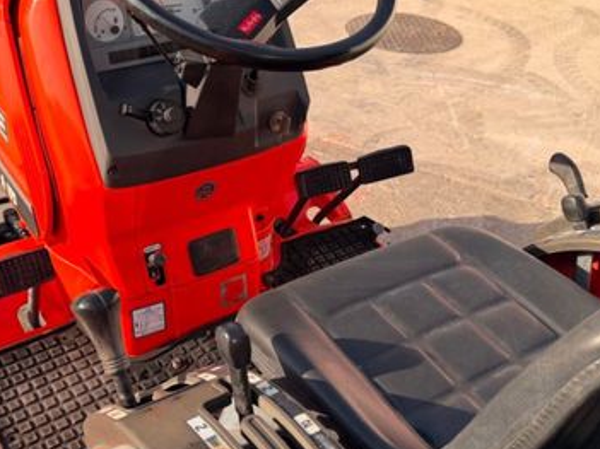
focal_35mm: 41
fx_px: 710
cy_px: 217
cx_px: 248
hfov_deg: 45.6
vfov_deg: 35.1
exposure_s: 1/2801
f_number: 1.78
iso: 100
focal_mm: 6.76
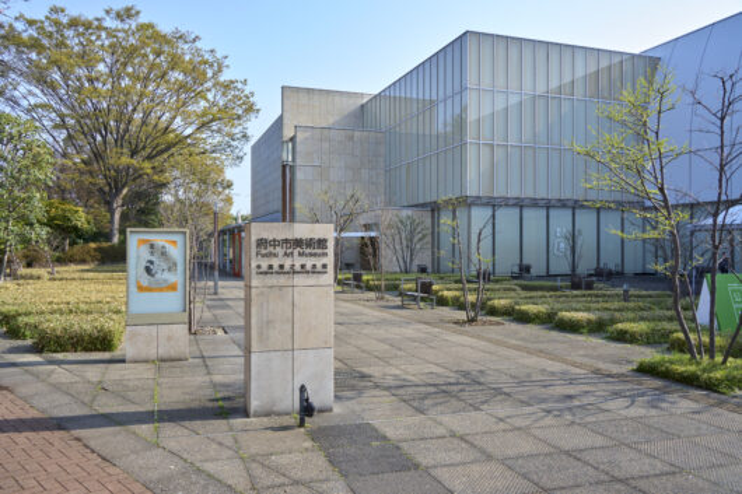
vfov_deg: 46.4
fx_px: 577
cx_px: 371
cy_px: 247
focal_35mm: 28
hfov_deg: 65.5
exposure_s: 1/250
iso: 800
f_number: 11
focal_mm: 28
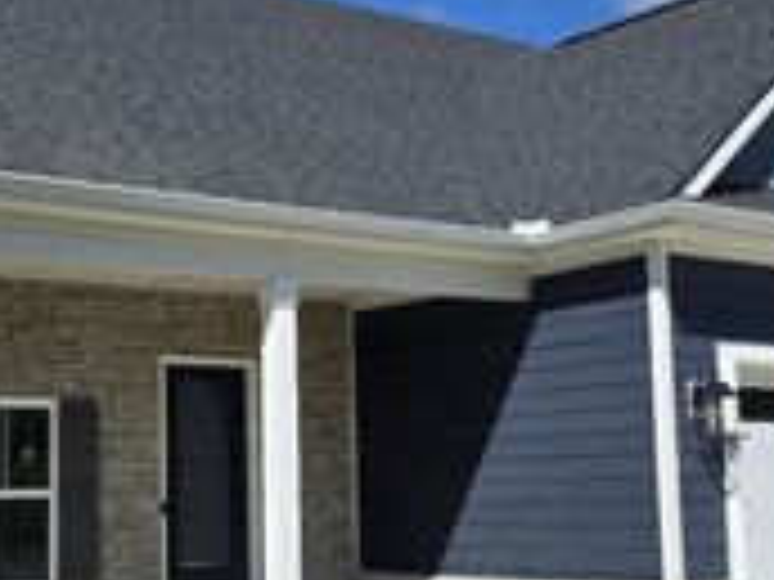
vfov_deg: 21.9
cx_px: 238
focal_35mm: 67
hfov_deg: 28.7
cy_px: 326
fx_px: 1498
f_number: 1.7
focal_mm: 6.3
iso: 80
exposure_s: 1/7944
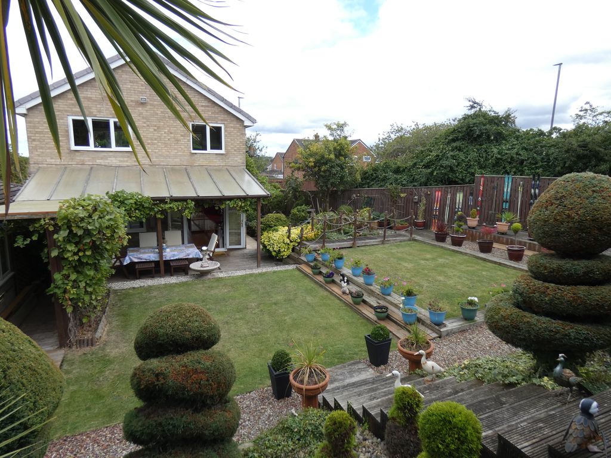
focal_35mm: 20
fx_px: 353
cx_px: 306
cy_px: 229
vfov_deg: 66.0
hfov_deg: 81.7
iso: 80
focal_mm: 3.6
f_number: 2.8
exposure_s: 1/500
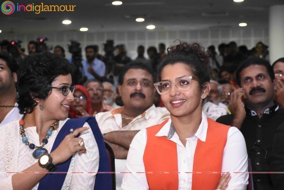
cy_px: 95
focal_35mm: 90
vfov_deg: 15.2
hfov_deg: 22.6
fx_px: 710
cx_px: 142
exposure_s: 1/100
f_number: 5
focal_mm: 60
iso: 8000
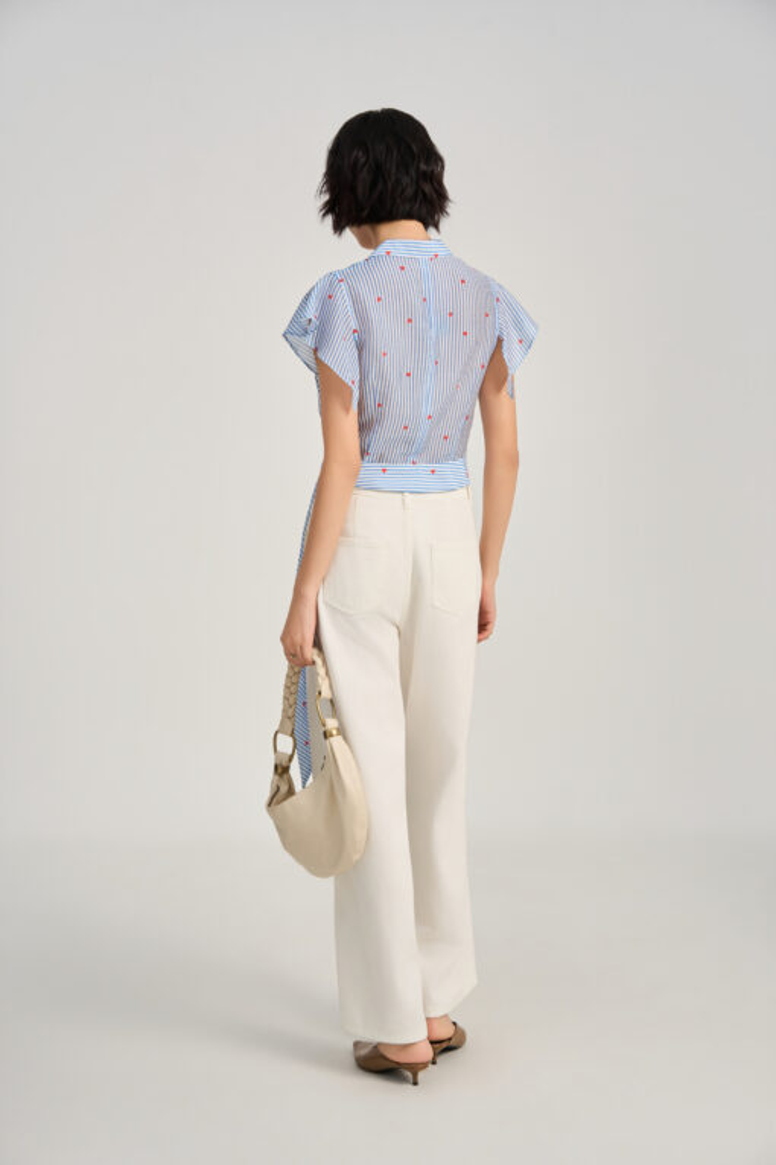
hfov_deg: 24.6
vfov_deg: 36.2
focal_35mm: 55
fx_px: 1778
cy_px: 582
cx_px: 388
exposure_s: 1/160
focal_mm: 55
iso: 200
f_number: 8
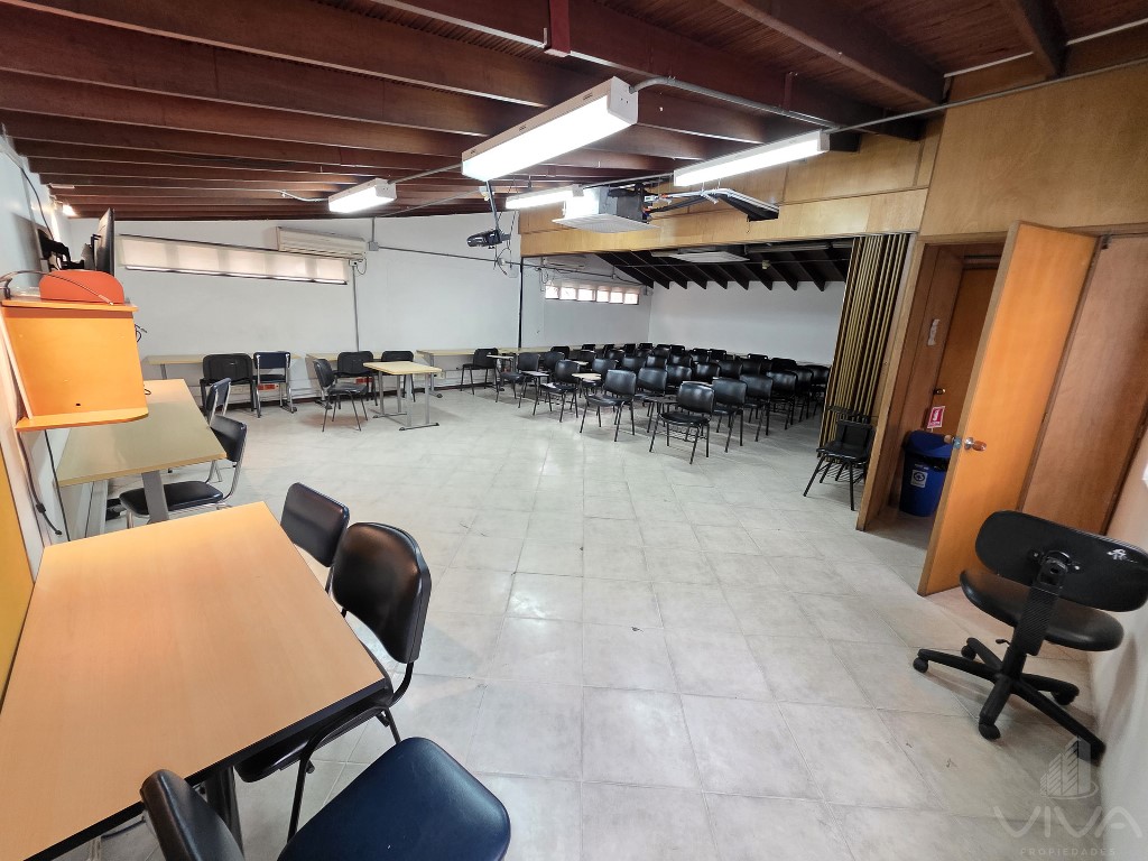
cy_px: 430
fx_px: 431
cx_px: 574
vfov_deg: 89.9
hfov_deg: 106.2
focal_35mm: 13
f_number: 1.9
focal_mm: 2.2
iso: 800
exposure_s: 1/60
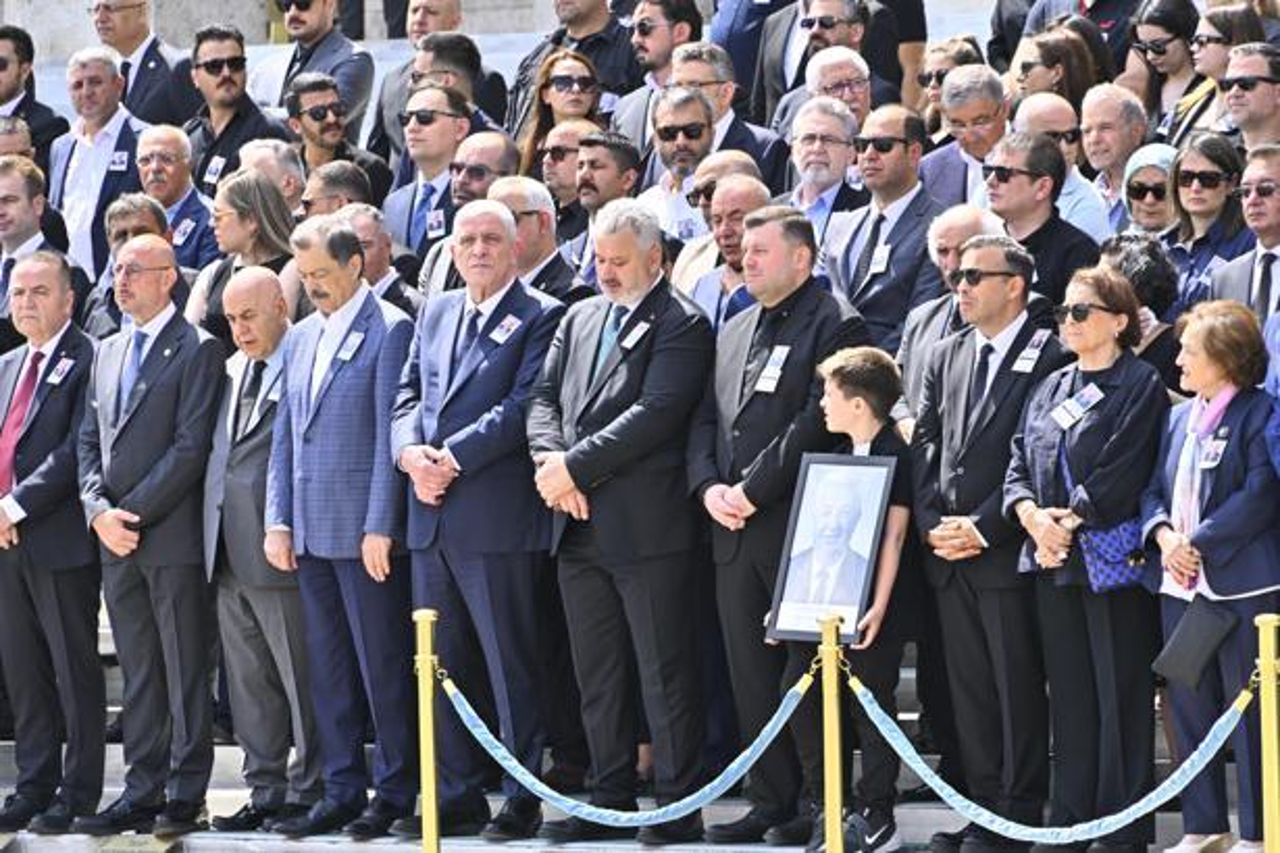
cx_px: 640
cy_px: 426
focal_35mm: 300
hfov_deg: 6.9
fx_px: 10666
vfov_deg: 4.6
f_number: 11
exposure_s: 1/250
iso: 250
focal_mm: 300
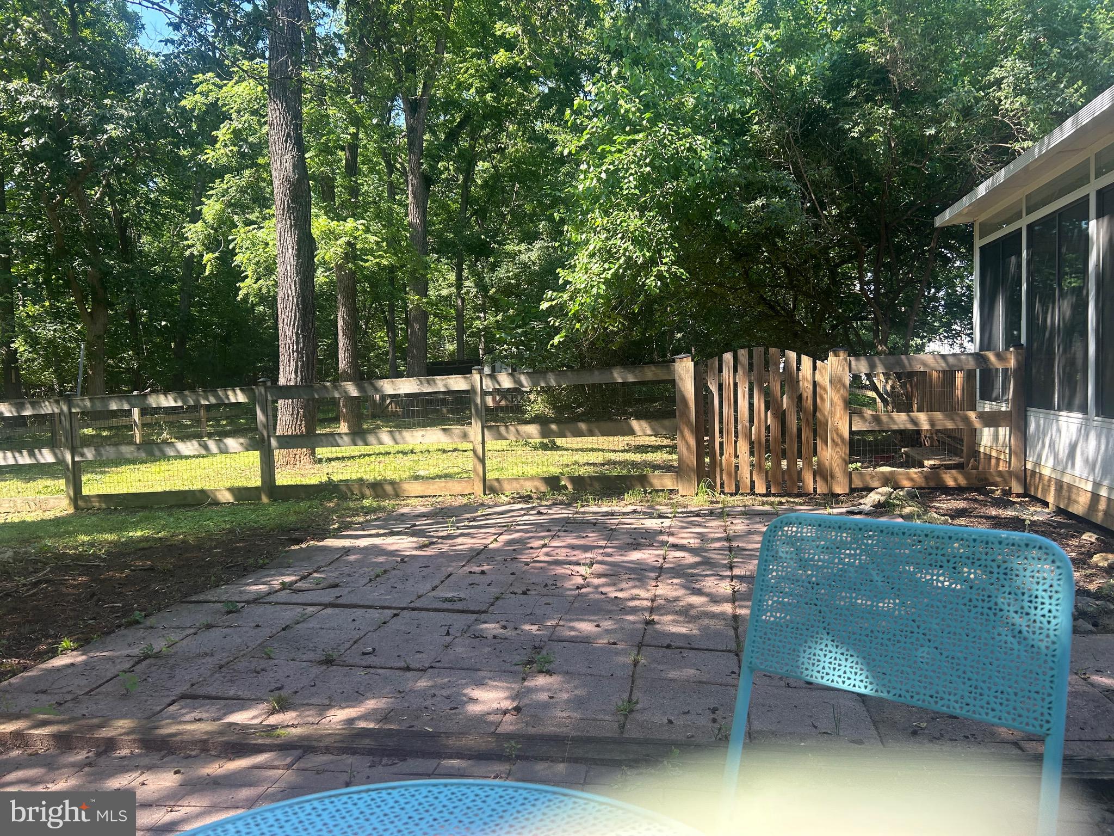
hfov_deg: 67.3
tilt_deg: -2.9
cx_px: 557
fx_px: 837
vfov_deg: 53.1
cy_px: 418
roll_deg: +2.3
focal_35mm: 26
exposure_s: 1/482
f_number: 1.5
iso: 50
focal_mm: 5.7
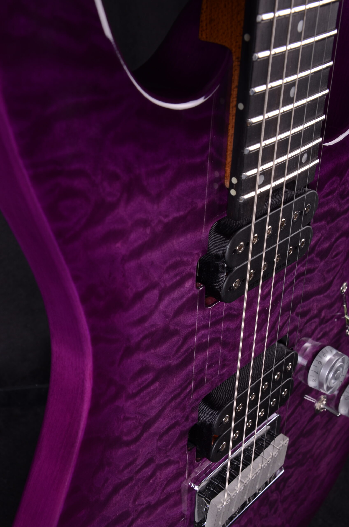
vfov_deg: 37.9
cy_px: 264
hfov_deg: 25.6
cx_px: 174
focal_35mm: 52
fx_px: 767
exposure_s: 1/200
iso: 200
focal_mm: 35
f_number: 13
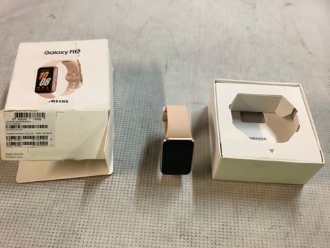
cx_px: 165
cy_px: 124
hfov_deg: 58.4
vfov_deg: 45.4
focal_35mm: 31
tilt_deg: -55.0
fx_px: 296
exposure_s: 1/50
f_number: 2.4
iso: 160
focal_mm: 3.3
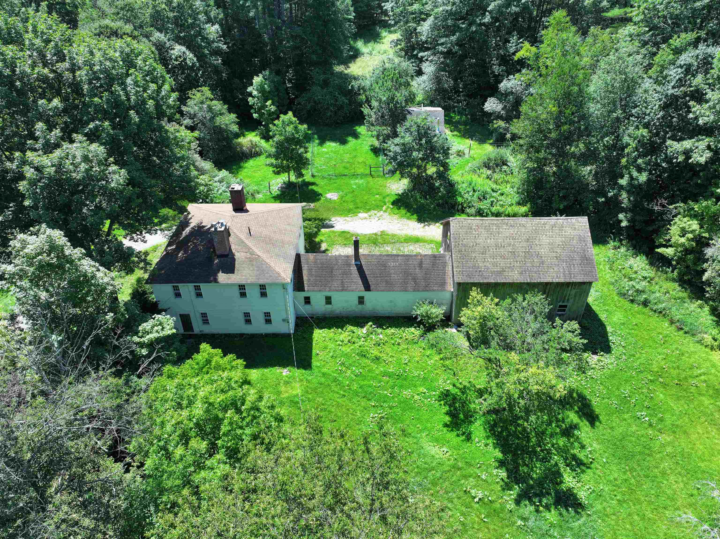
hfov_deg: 71.6
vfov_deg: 56.8
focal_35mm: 24
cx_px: 360
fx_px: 499
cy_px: 270
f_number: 2.8
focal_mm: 12.29
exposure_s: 1/640
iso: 100
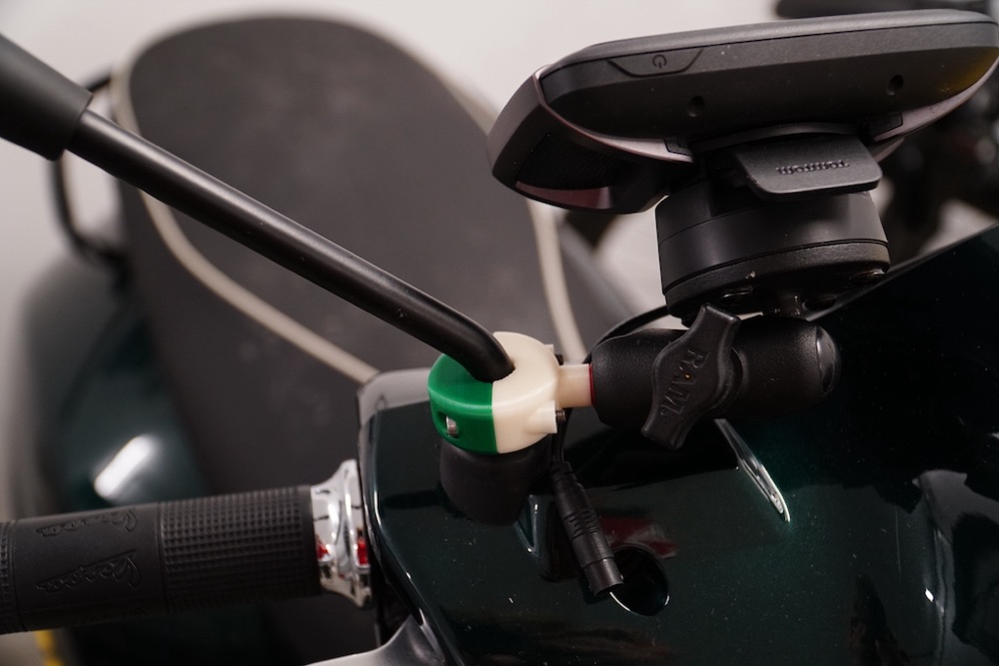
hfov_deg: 40.0
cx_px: 500
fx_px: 1374
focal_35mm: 50
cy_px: 333
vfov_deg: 27.3
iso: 800
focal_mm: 33
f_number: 4
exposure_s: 1/60
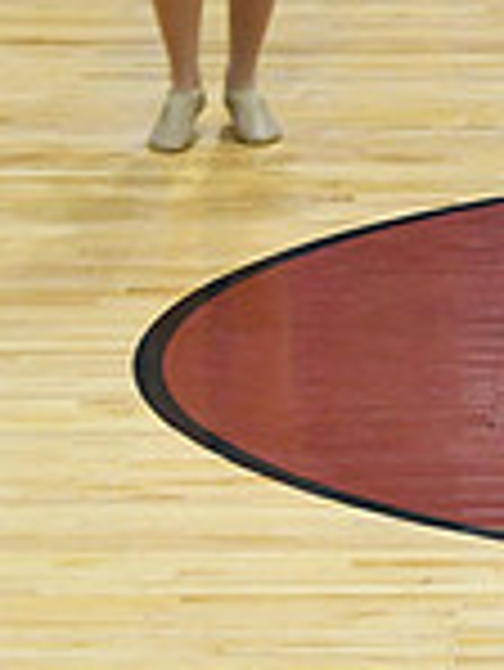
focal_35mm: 549
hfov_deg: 2.7
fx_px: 10643
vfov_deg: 3.6
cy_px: -182
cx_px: 1233
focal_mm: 98
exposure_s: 1/400
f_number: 2.8
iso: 3200
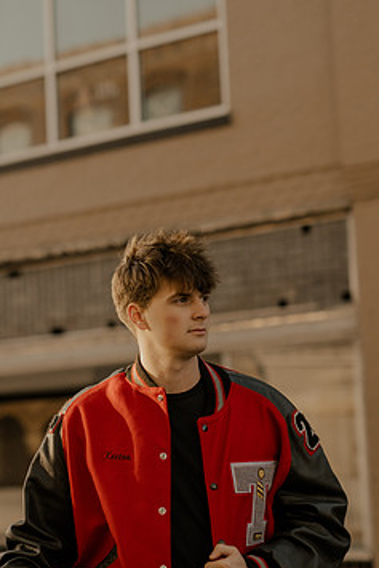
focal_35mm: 95
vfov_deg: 21.4
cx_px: 163
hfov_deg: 14.4
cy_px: 307
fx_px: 1499
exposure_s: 1/6400
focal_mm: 50
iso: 800
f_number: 1.8
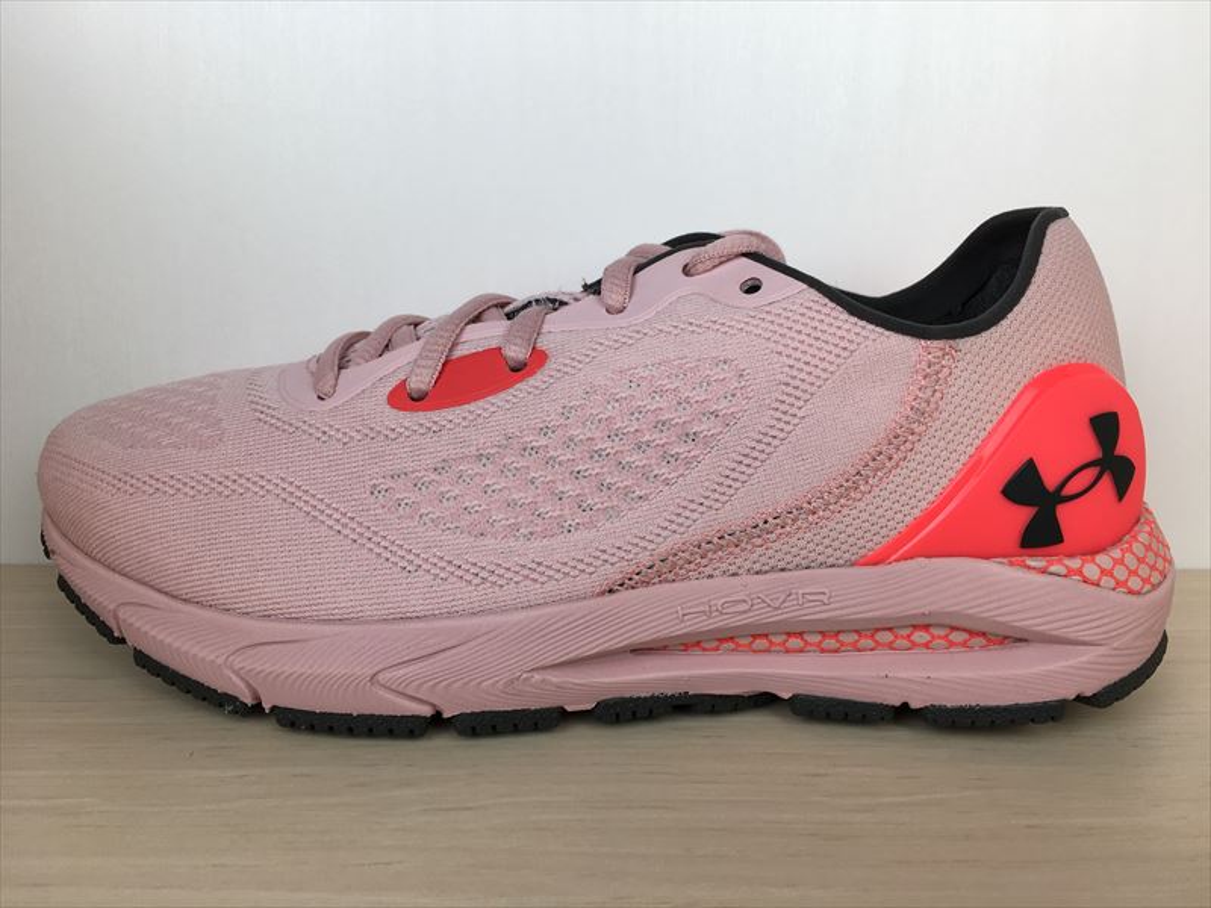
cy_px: 454
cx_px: 606
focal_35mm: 29
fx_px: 1015
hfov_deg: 61.7
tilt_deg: -11.5
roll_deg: -0.3
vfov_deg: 48.2
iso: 25
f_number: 2.2
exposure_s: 1/120
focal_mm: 4.15
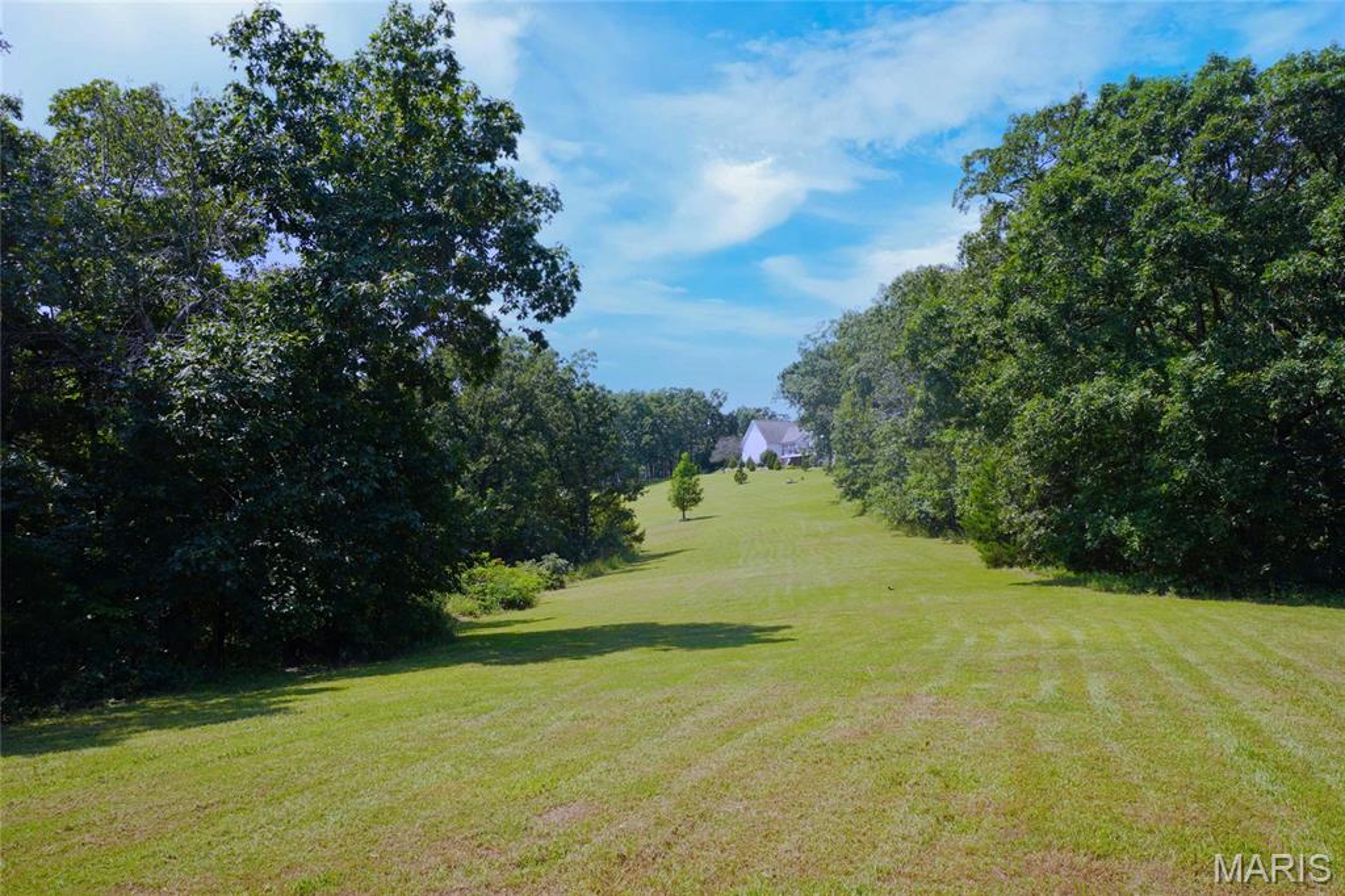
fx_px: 1120
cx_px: 672
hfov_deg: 61.9
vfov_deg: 43.6
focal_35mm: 30
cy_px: 448
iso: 100
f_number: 9
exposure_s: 1/125
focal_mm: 20
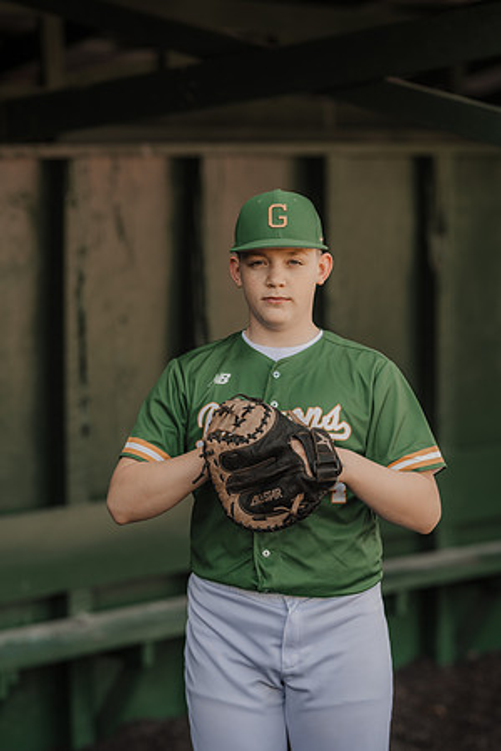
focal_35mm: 105
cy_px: 376
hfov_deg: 13.0
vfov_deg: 19.5
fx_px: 2192
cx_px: 250
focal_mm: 105
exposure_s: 1/500
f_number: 2.2
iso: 200
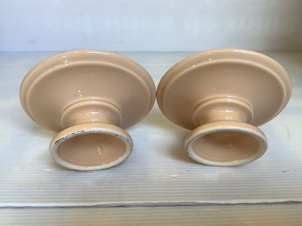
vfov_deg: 45.4
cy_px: 113
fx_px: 270
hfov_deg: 58.4
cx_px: 151
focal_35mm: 31
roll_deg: +0.3
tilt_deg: -25.2
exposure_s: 1/50
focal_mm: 3.3
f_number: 2.4
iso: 64
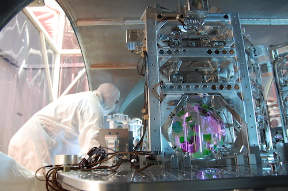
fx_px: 216
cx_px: 144
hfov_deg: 67.4
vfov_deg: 47.8
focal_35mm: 27
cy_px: 96
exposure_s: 1/5
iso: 200
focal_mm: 18
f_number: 2.8
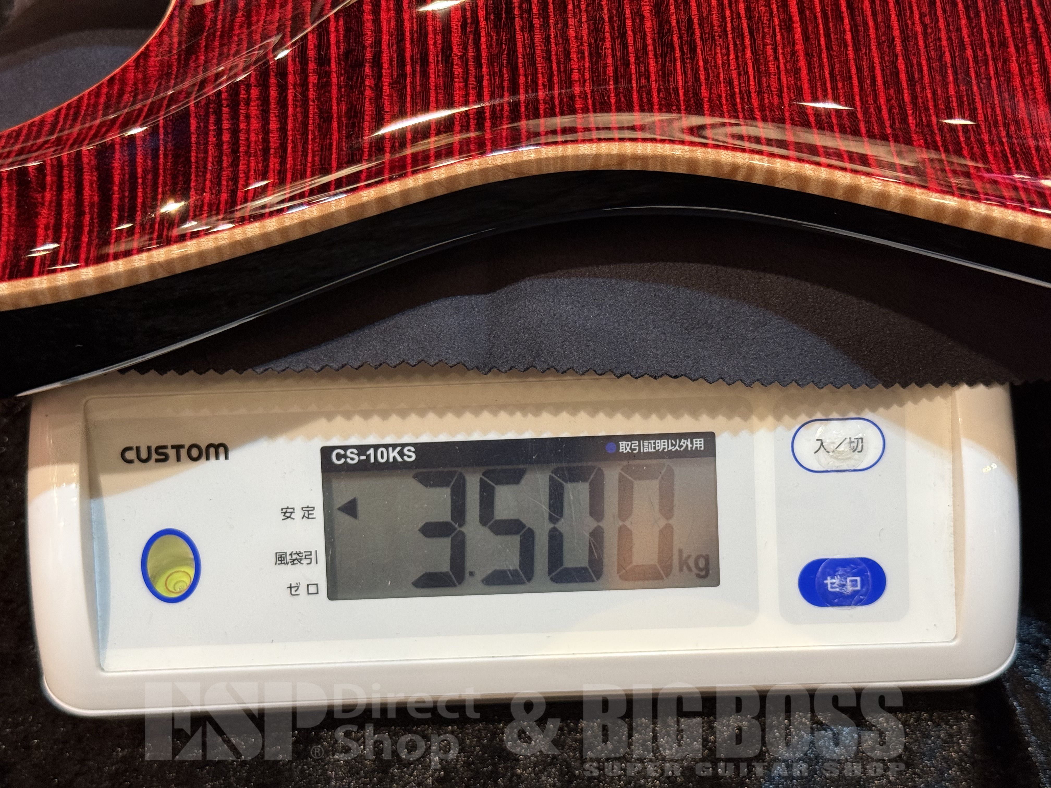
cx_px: 526
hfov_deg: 39.7
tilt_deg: -53.8
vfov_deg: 30.3
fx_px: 1457
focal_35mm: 48
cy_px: 394
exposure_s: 1/60
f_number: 1.78
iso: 250
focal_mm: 6.76
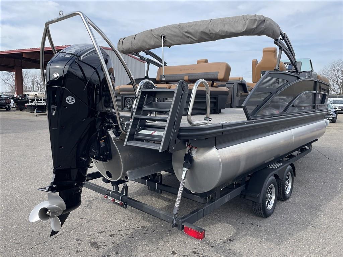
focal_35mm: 26
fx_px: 258
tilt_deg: -5.2
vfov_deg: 53.1
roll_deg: -0.2
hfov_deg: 67.3
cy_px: 128
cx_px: 172
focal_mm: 4.2
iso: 32
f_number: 1.6
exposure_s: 1/1366
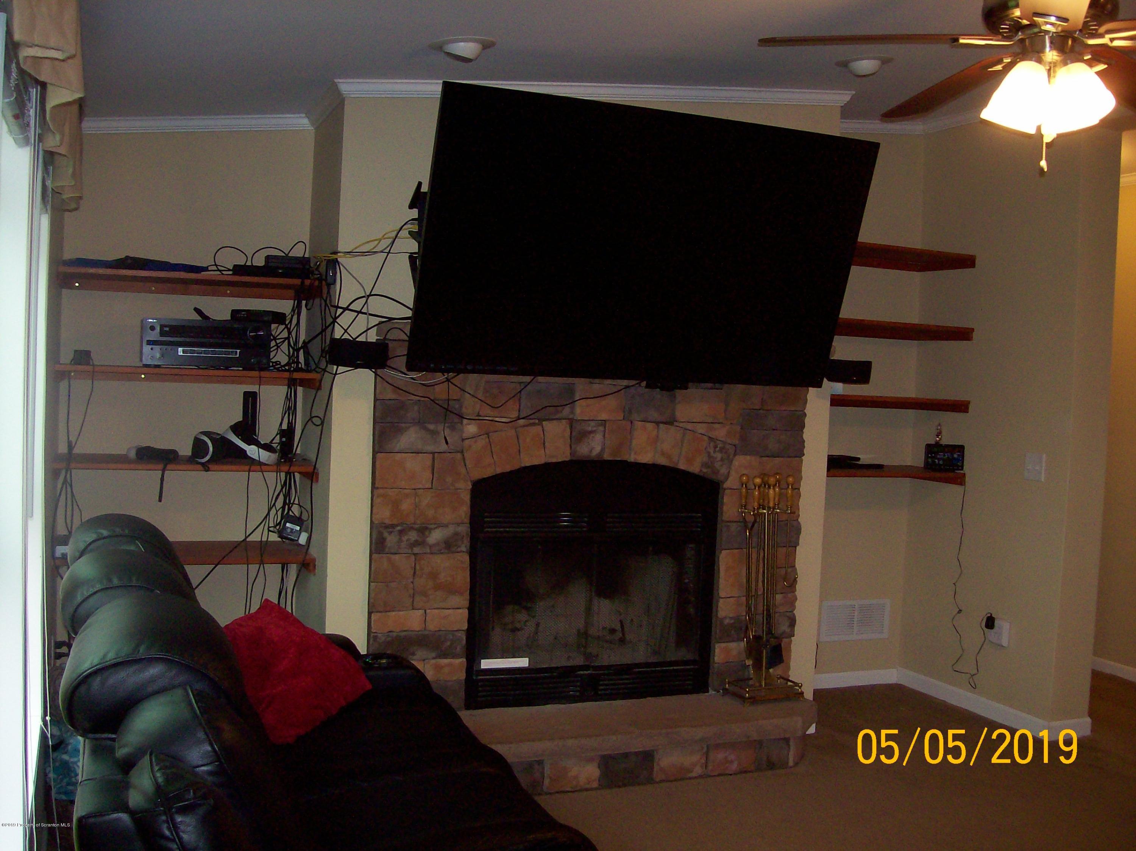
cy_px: 426
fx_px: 1181
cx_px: 568
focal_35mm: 36
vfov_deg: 39.6
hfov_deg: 51.4
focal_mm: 6
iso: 140
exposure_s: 1/64
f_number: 2.7
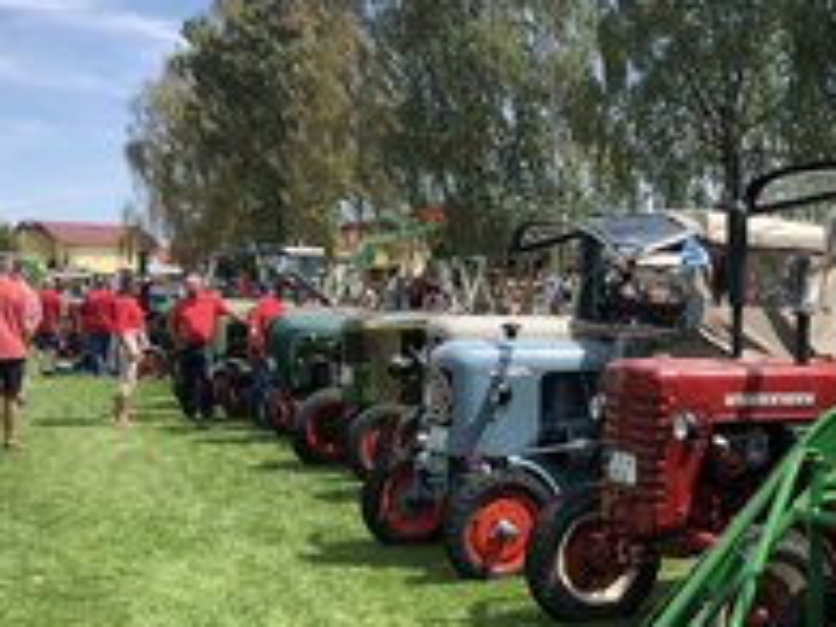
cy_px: 350
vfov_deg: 25.6
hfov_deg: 32.2
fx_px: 1377
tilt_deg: -2.4
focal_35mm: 57
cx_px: 751
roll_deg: -0.7
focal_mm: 3.99
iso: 20
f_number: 1.8
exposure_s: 1/1263
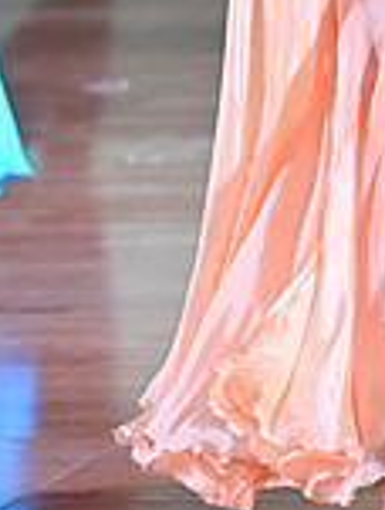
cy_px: -351
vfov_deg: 3.8
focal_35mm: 516
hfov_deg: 2.9
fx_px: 7620
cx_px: 350
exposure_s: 1/400
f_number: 5
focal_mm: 140
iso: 5000
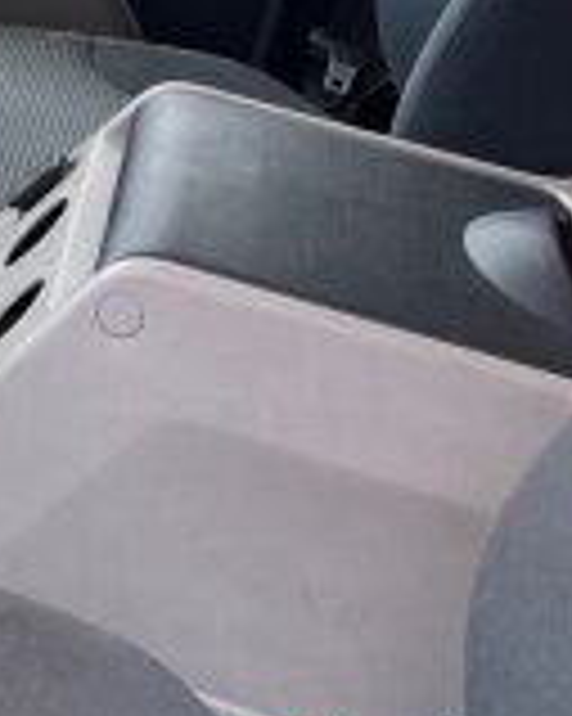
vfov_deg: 17.7
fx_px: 2161
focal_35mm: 102
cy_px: -194
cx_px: -432
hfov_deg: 13.6
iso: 50
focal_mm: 5.7
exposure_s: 1/471
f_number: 1.5
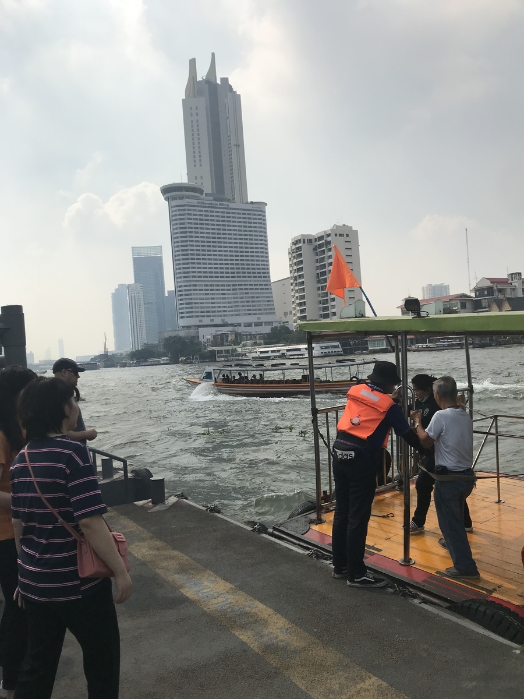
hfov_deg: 49.7
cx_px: 262
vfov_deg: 63.4
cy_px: 350
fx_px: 565
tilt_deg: +1.3
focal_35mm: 28
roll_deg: +5.9
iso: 20
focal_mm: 3.99
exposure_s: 1/4808
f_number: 1.8
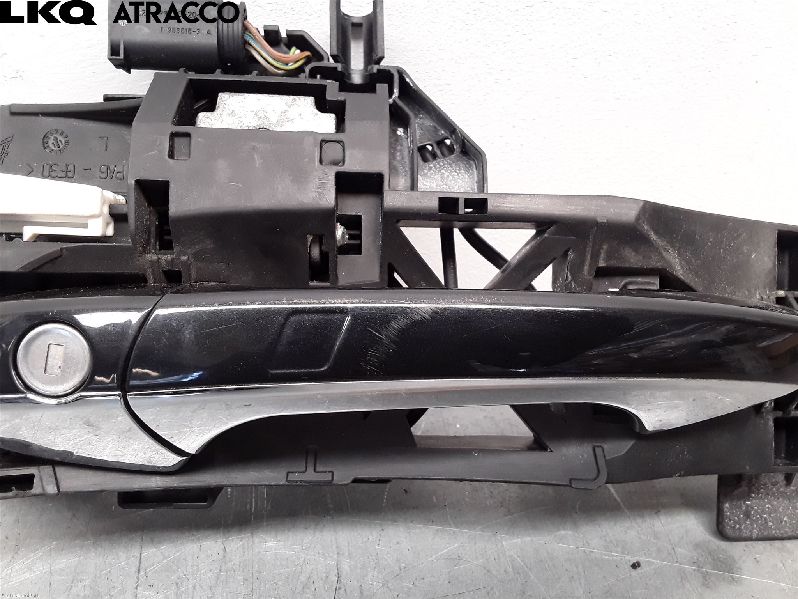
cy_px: 300
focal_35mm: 28
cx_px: 399
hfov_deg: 63.4
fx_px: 645
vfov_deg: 49.7
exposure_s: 1/50
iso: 100
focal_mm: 2.91
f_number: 1.9
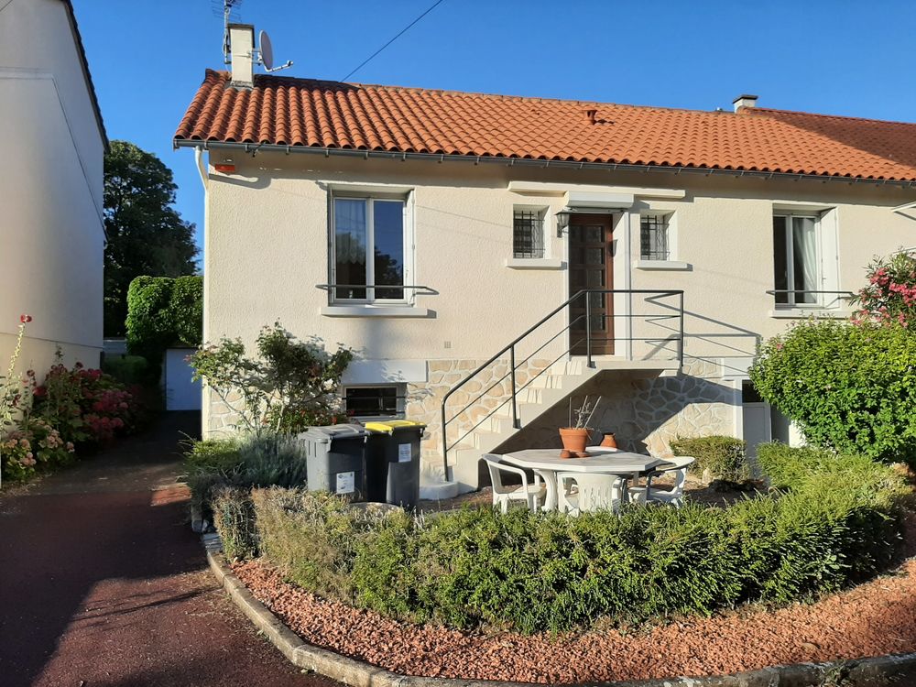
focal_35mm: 26
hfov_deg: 67.3
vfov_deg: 53.1
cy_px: 344
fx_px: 688
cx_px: 458
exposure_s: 1/2532
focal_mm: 3.93
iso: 40
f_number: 1.7
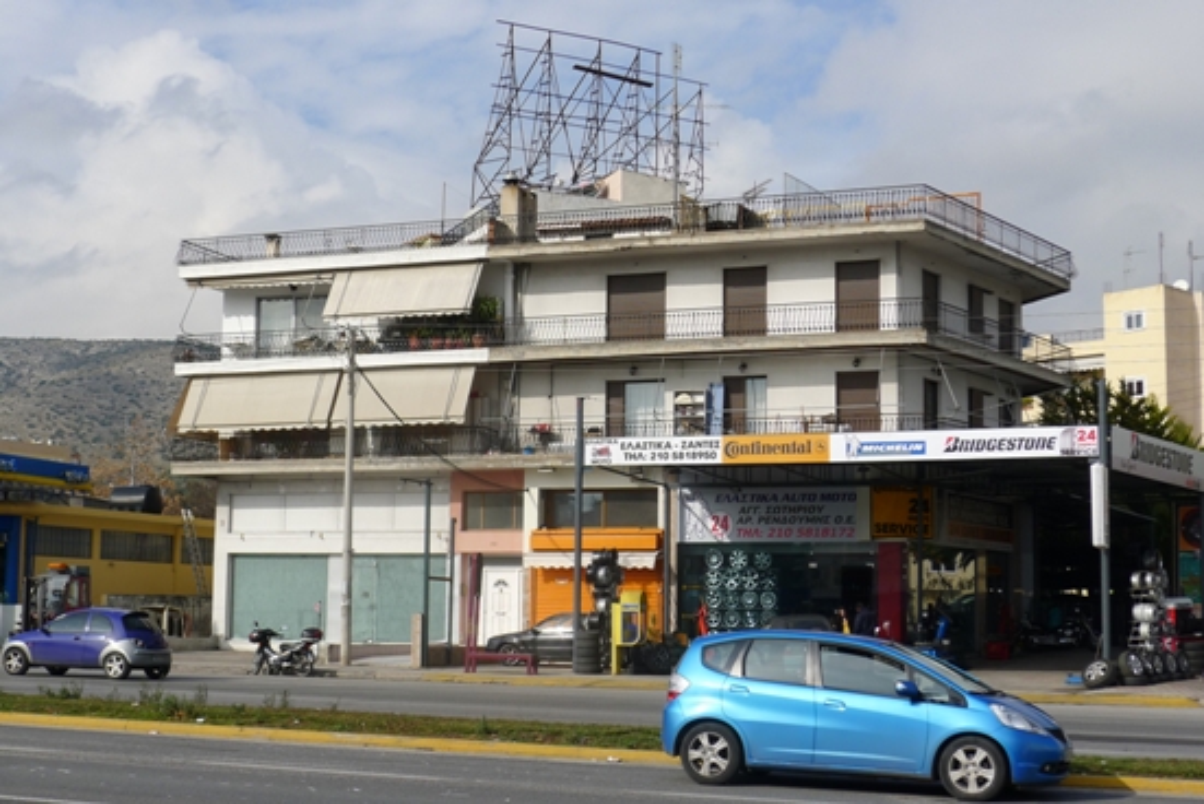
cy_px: 402
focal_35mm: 55
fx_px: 1840
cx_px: 602
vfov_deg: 24.6
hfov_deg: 36.2
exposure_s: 1/1000
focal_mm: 11.7
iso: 80
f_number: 4
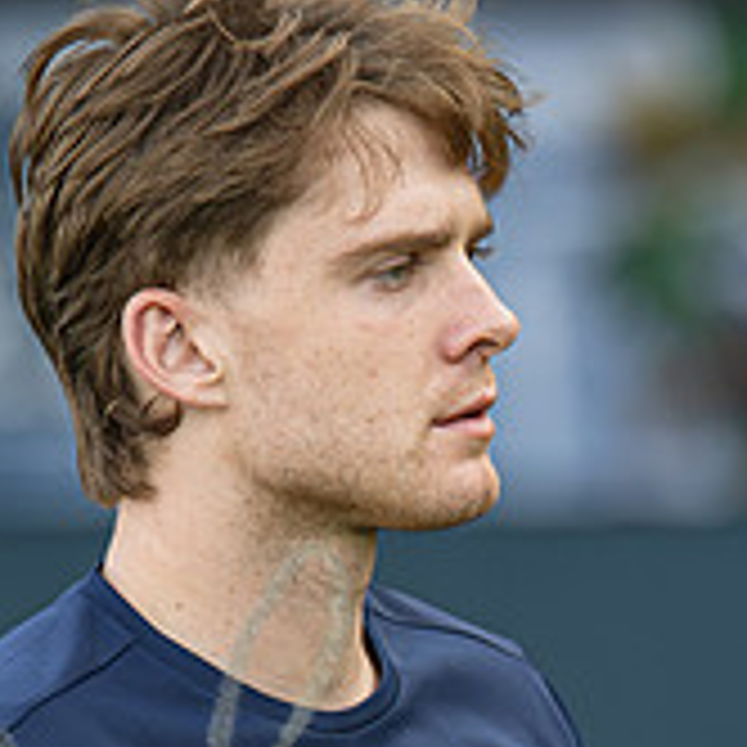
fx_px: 17359
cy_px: 851
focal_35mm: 711
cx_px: 635
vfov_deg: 2.5
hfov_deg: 2.5
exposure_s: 1/2000
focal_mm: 135
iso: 400
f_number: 1.8
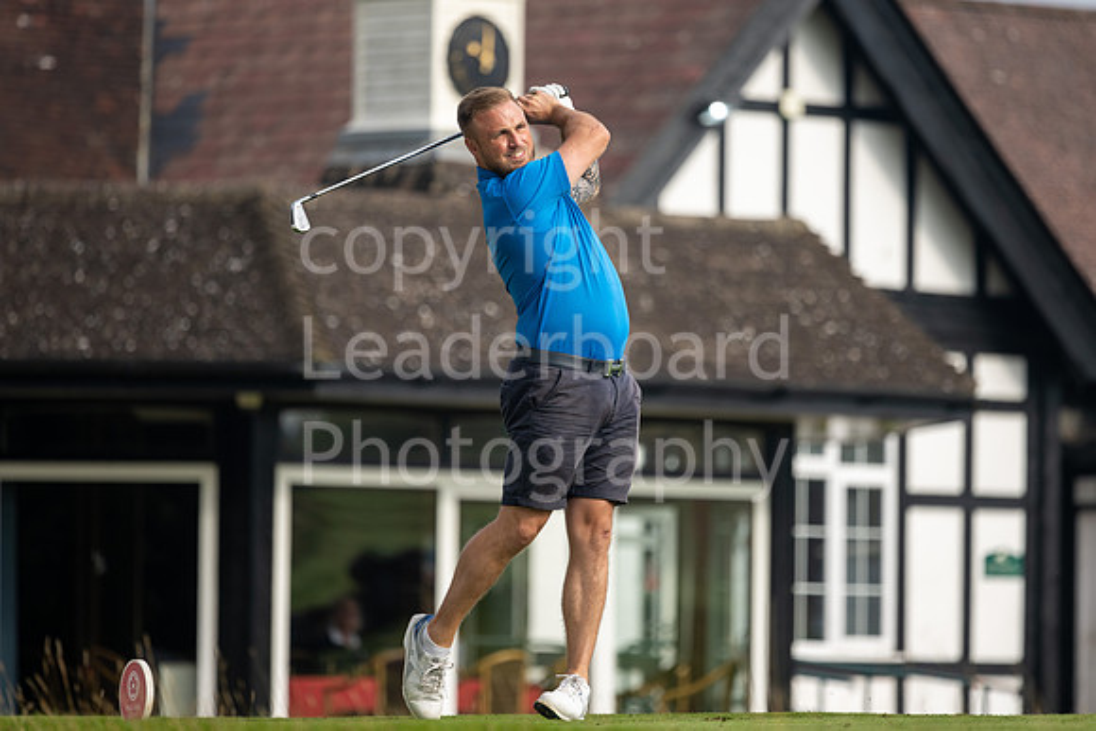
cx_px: 591
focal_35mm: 328
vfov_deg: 4.2
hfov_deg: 6.3
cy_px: 336
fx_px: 9995
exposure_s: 1/1000
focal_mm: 300
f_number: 4
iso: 160
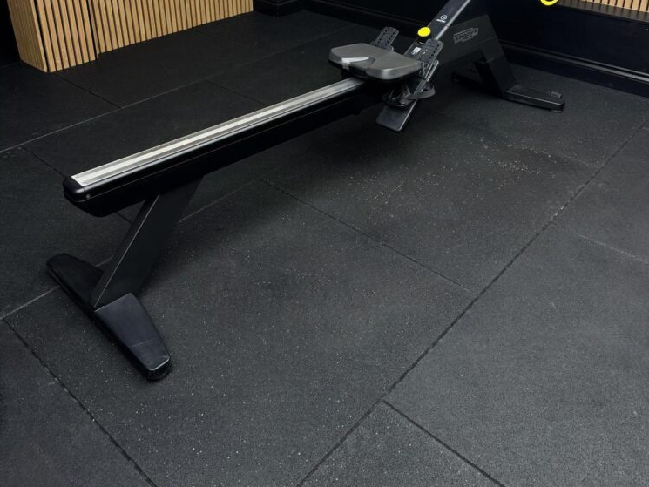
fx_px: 619
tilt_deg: -24.0
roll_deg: +0.1
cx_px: 333
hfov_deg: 55.3
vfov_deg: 41.1
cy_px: 95
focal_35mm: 33
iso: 160
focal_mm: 6.76
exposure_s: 1/50
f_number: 1.78
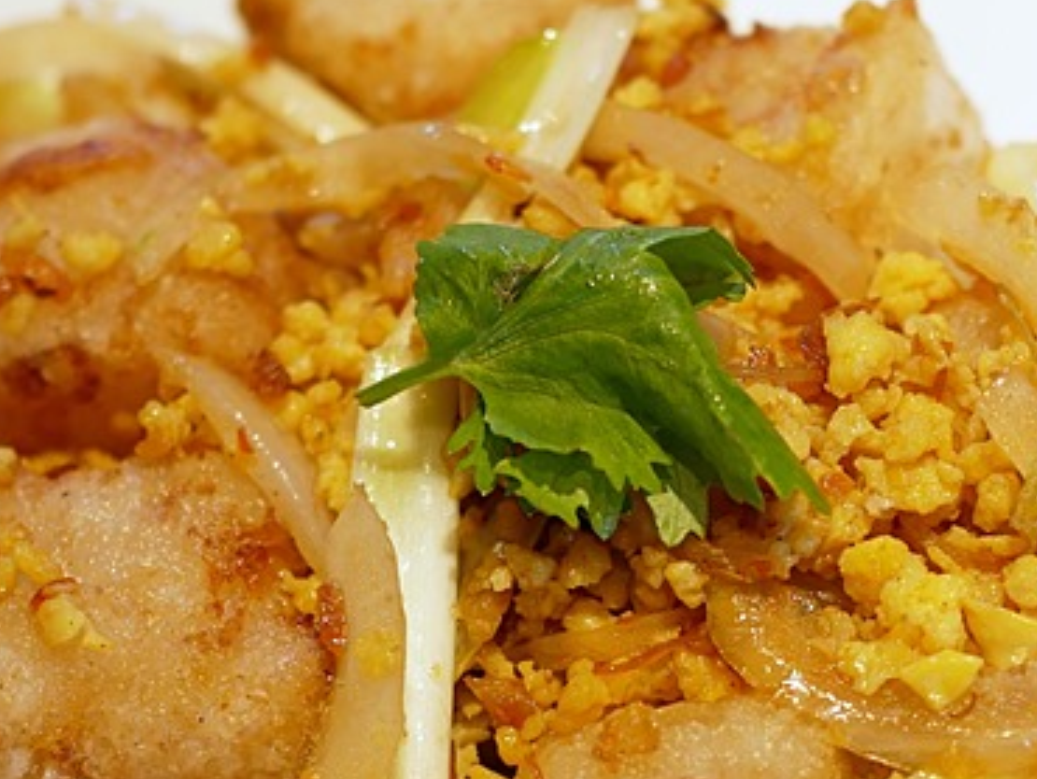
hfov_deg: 14.6
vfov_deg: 11.0
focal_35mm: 135
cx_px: 594
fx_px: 4047
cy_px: 587
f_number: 2.2
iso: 200
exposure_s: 1/160
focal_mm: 25
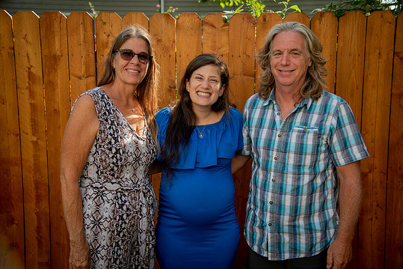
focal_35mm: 44
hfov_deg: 44.5
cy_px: 134
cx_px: 202
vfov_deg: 30.5
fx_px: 493
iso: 125
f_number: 4
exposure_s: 1/320
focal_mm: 44
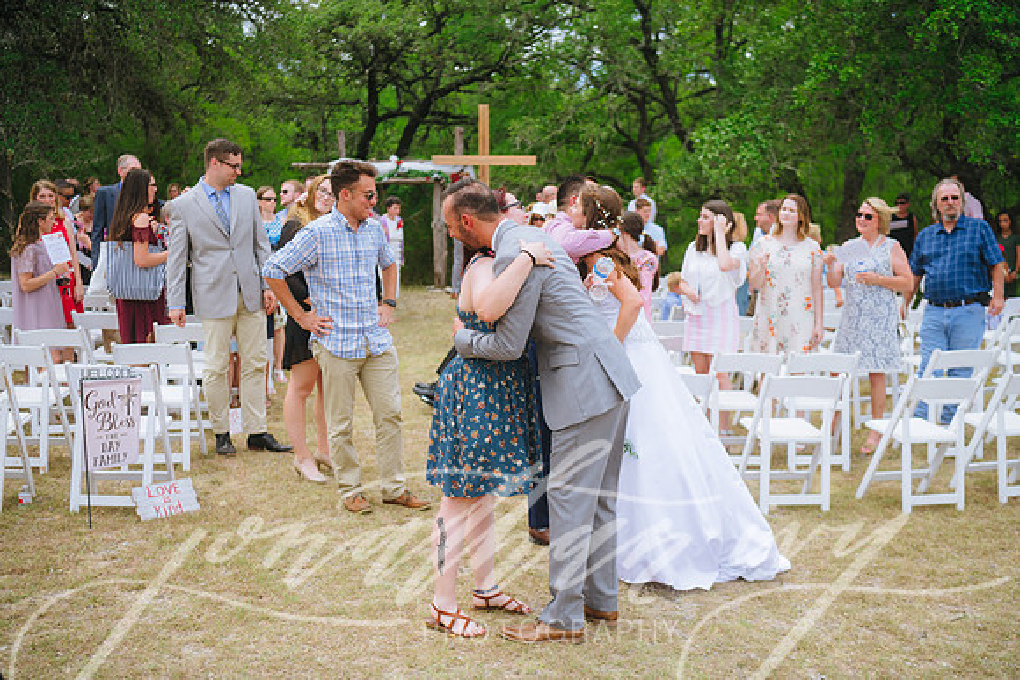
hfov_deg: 46.4
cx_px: 510
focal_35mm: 42
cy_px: 340
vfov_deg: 31.9
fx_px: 1190
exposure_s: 1/1250
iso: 100
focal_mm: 42
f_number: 2.8
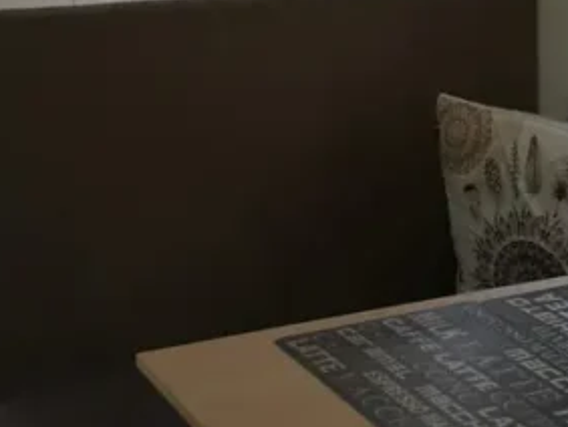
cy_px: 218
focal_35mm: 98
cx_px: 365
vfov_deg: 15.1
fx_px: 1609
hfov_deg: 20.0
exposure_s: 1/150
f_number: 2.2
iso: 50
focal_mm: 4.5
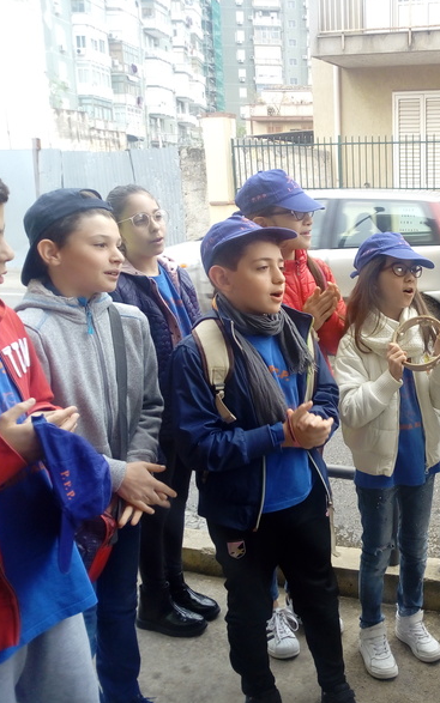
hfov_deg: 30.7
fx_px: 748
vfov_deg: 50.4
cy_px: 356
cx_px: 429
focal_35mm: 39
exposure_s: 1/140
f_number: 2
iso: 124
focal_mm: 3.5
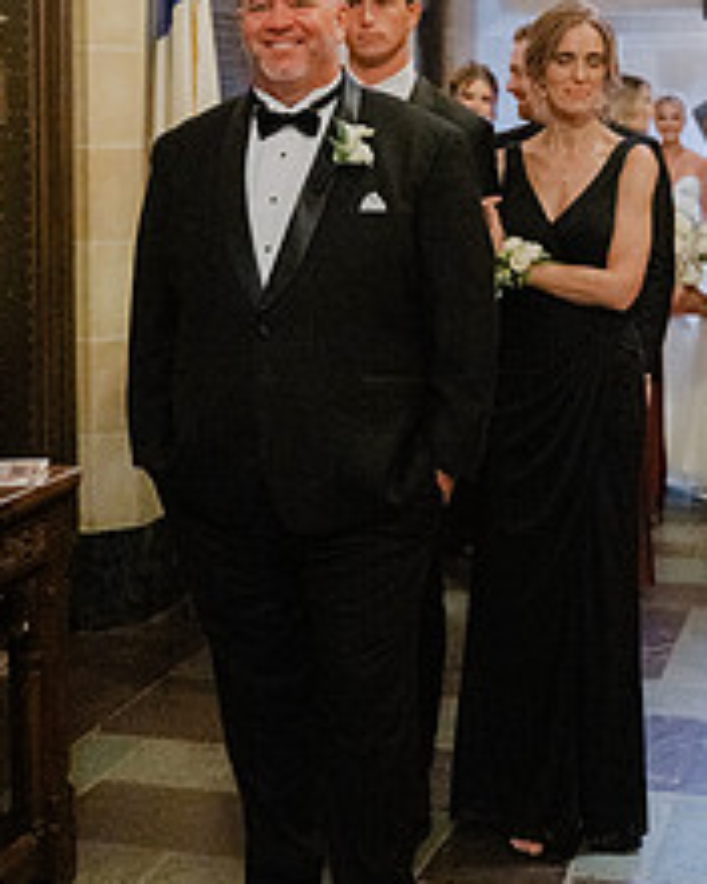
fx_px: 1857
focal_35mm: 71
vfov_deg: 26.6
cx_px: 354
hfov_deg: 21.6
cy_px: 281
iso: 10000
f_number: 2.8
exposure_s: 1/200
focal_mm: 37
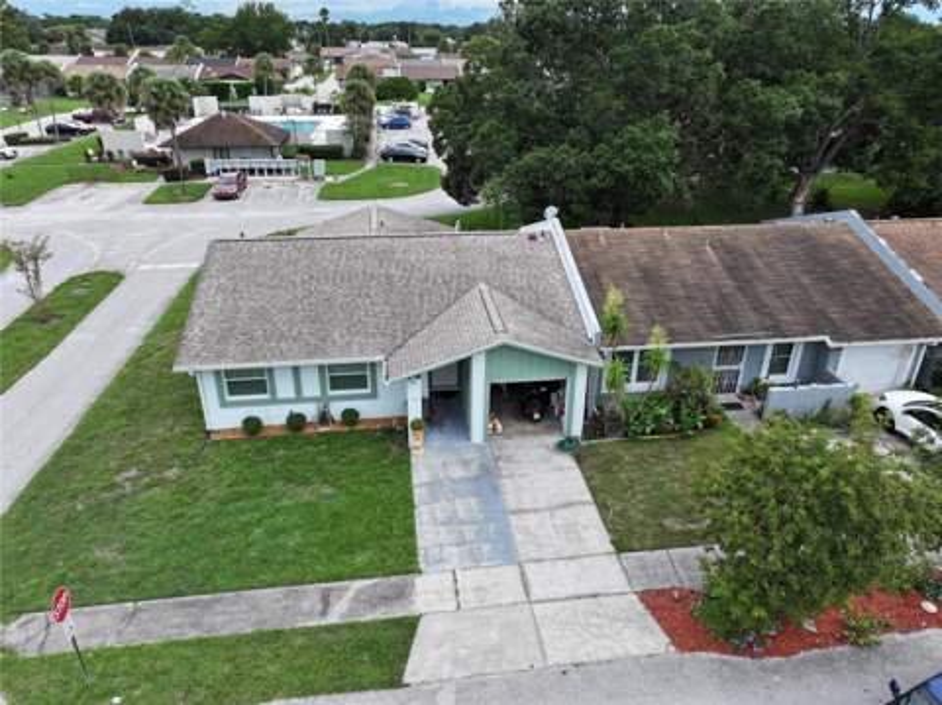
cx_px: 471
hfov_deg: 71.7
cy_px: 352
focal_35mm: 24
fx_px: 652
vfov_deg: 56.7
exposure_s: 1/240
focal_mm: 12.29
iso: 100
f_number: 2.8
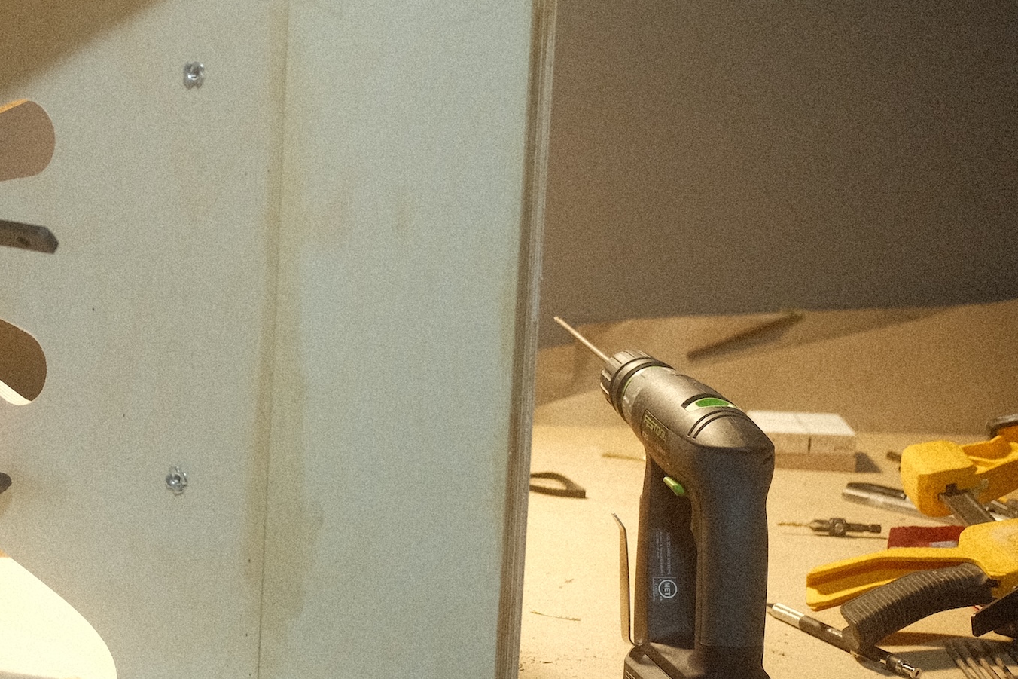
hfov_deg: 21.3
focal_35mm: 91
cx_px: -76
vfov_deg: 15.0
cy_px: 185
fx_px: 2573
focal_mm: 27
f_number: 2.8
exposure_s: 1/100
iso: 2500
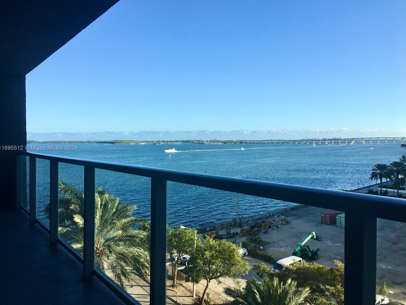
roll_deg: +0.7
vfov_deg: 46.8
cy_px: 148
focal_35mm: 30
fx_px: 352
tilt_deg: -0.1
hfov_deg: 60.0
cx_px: 203
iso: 25
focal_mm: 4.15
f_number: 2.2
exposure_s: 1/1040
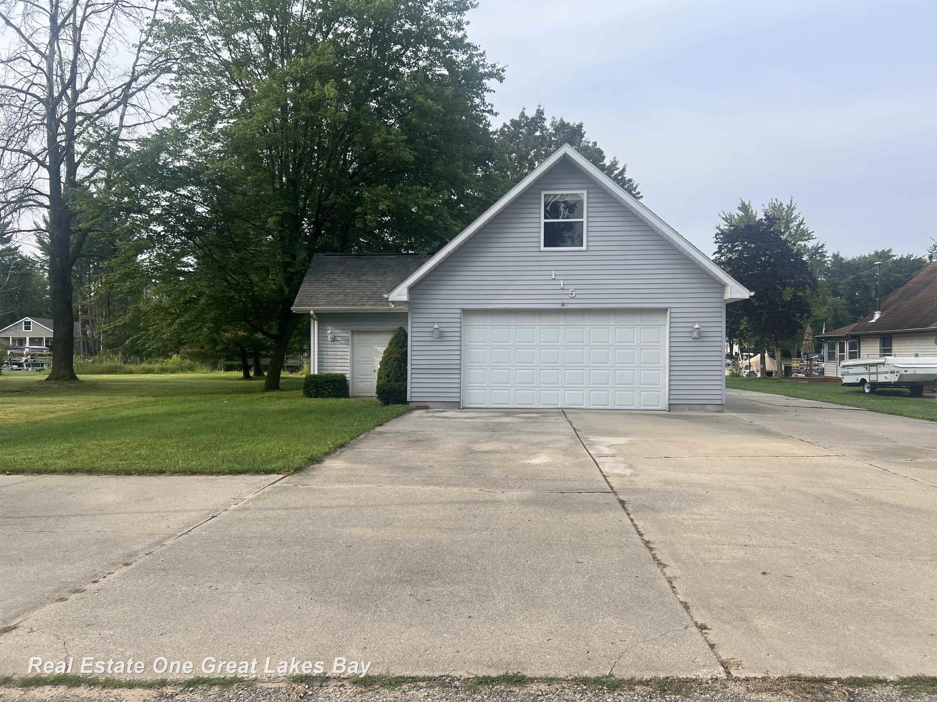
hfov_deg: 67.3
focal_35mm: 26
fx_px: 704
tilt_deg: -0.6
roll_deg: -0.3
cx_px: 468
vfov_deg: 53.1
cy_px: 351
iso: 50
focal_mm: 5.7
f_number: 1.5
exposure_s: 1/1511
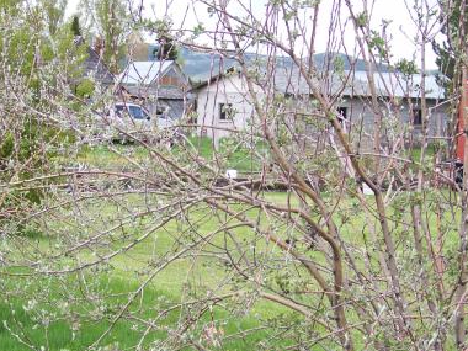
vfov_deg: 15.4
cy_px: 232
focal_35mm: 96
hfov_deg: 20.4
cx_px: 187
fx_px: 1298
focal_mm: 11.7
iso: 64
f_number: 3.2
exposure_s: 1/250
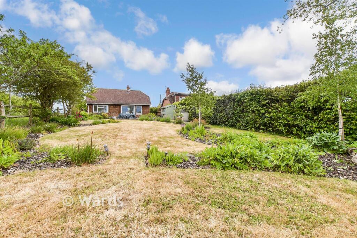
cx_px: 178
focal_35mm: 15
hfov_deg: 100.4
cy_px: 119
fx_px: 149
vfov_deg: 77.3
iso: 160
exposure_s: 1/400
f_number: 8
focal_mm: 10
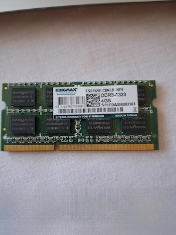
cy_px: 118
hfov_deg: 51.4
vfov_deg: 65.3
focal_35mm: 27
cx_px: 88
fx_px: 183
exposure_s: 1/24
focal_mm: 4
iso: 500
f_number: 1.8
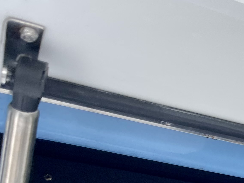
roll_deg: +12.9
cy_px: 267
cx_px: 396
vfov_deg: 15.6
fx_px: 620
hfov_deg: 18.8
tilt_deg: +26.3
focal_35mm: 88
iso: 32
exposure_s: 1/717
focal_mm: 5.1
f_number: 1.6
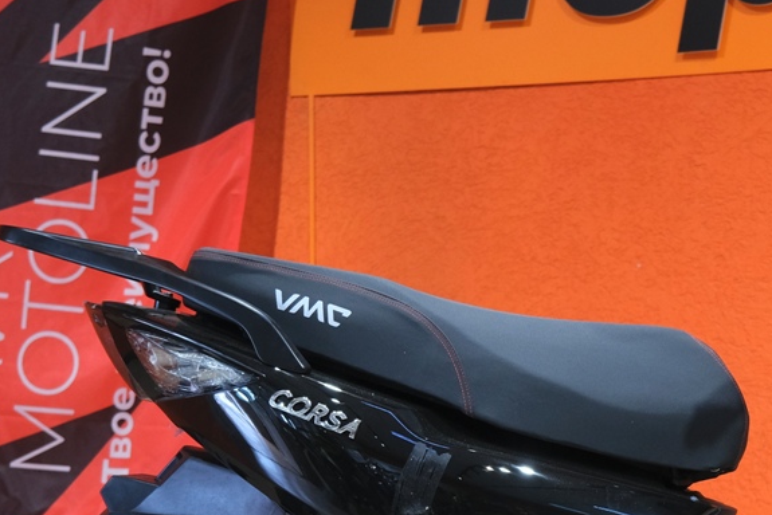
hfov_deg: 17.8
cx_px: 636
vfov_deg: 12.0
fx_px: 2446
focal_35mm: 114
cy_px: 426
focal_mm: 27.5
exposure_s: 1/60
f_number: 4
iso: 800
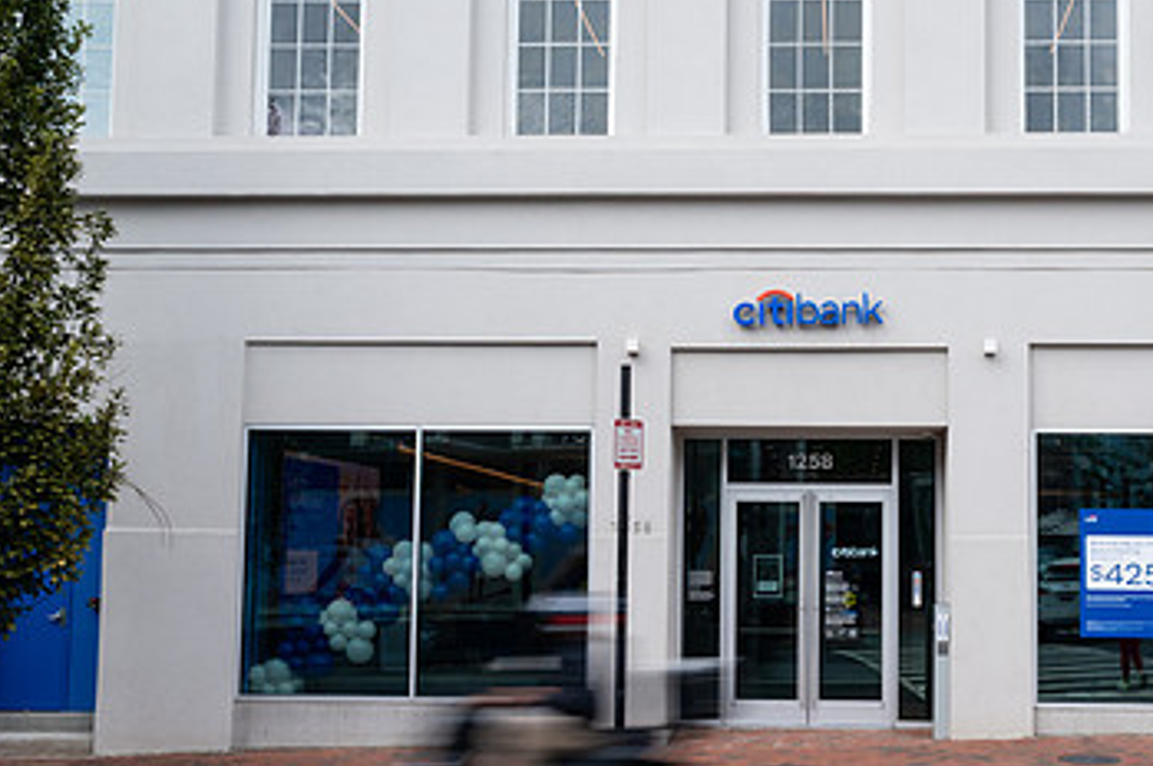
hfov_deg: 39.1
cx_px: 780
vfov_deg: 26.9
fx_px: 1600
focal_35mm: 50
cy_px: 433
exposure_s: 1/20
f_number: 18
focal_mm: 30
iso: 100
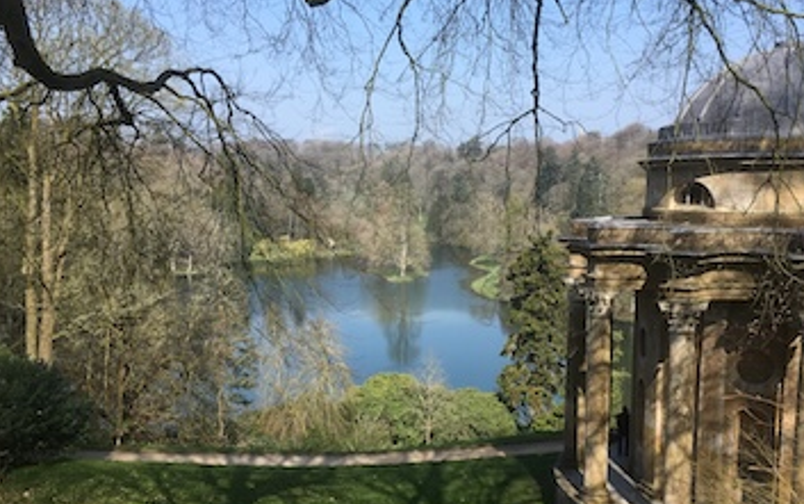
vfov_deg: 34.4
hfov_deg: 52.7
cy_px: 282
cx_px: 407
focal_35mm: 37
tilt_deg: -7.8
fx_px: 811
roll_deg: +0.2
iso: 25
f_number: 2.2
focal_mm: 4.15
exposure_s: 1/938
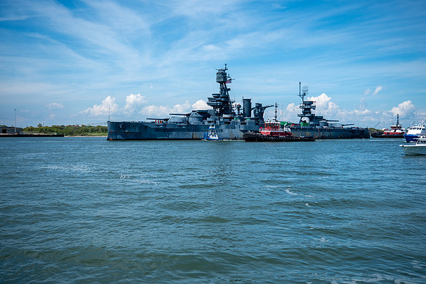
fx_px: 485
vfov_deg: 32.6
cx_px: 213
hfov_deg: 47.4
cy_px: 142
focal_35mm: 41
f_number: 4
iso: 160
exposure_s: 1/1900
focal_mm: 27.5
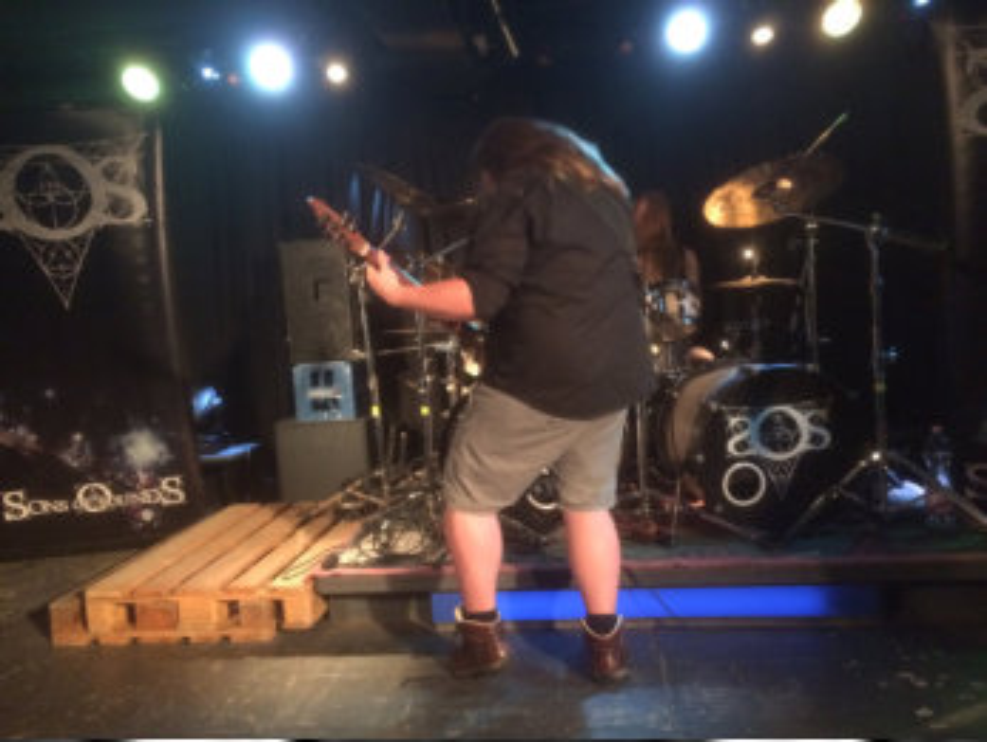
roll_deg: +4.2
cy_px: 371
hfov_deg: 61.6
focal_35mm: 29
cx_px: 494
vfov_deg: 48.3
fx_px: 828
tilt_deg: -5.1
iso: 320
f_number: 2.2
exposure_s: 1/17
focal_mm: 4.15
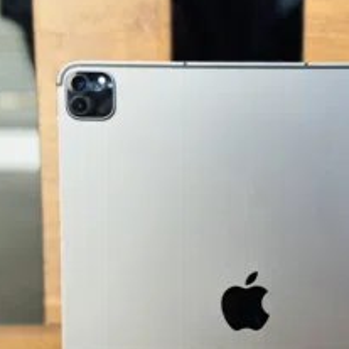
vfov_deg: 20.9
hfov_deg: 21.0
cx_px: 241
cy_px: 275
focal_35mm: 82
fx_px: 935
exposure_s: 1/100
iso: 160
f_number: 1.78
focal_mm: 6.86
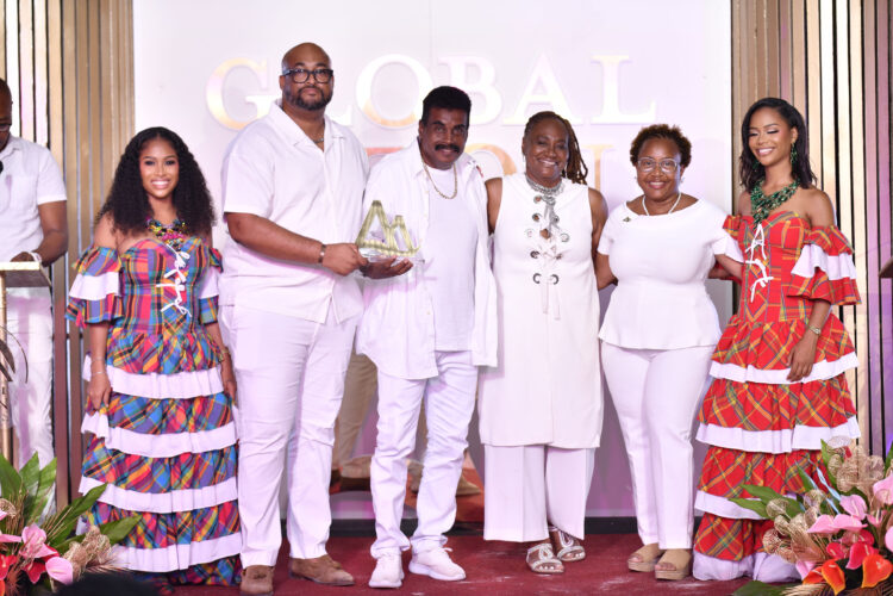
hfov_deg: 20.0
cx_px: 446
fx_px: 2530
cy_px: 298
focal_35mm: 102
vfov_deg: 13.4
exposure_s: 1/250
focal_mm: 102
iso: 640
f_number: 2.8
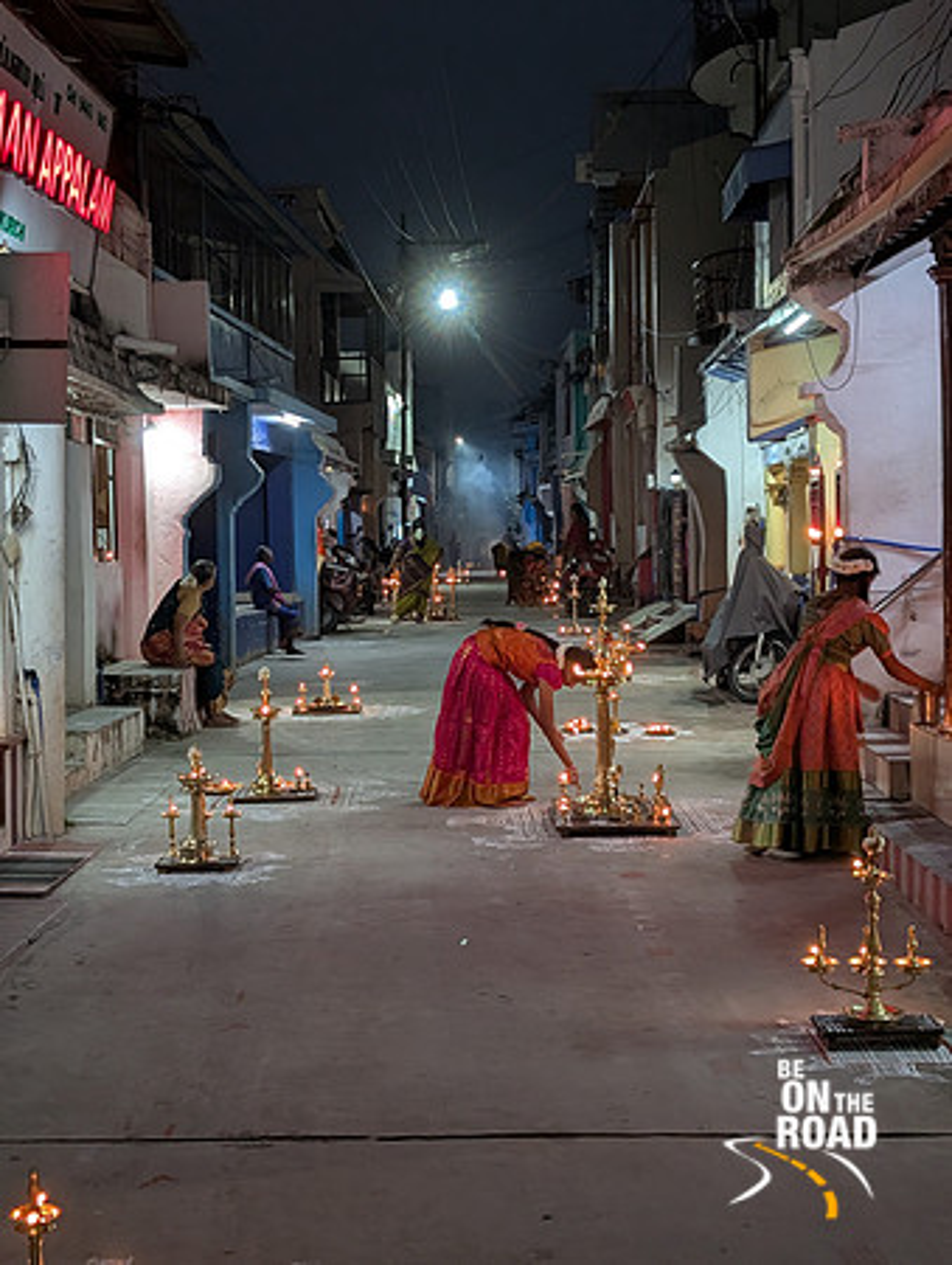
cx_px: 476
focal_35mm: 49
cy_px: 632
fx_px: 1792
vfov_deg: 38.9
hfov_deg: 29.8
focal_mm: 6.9
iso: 202
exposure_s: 1/50
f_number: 1.68
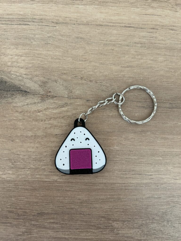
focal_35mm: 26
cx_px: 90
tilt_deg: -84.4
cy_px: 120
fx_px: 181
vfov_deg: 67.3
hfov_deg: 53.1
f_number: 1.5
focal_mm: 5.7
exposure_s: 1/117
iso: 125
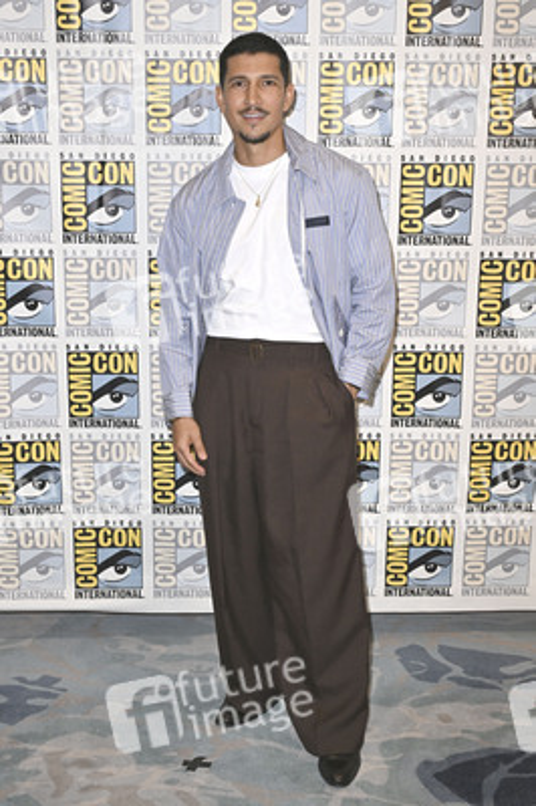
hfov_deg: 30.5
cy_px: 403
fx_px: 984
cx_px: 268
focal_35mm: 44
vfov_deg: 44.5
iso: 2500
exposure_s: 1/250
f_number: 5
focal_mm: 44
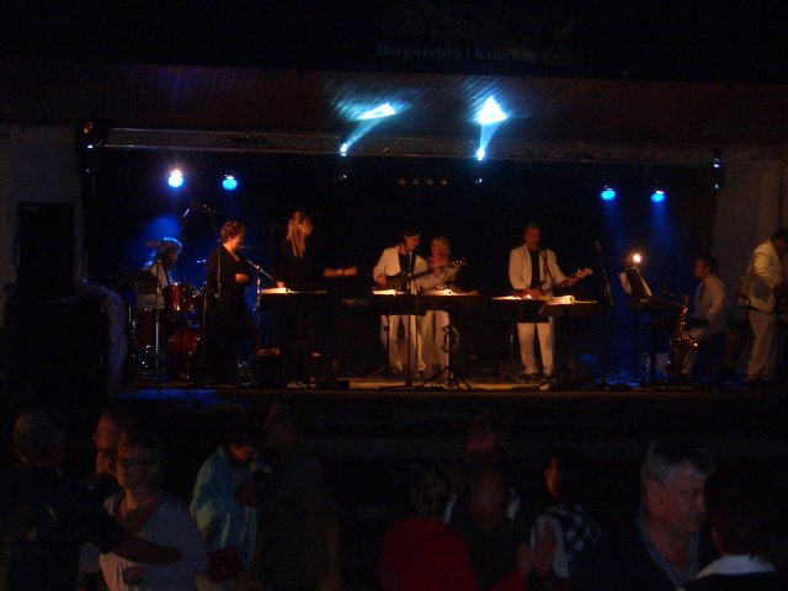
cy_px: 296
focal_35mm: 74
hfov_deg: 26.3
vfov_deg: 19.9
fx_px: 1685
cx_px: 394
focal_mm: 12.2
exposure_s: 1/40
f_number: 3.9
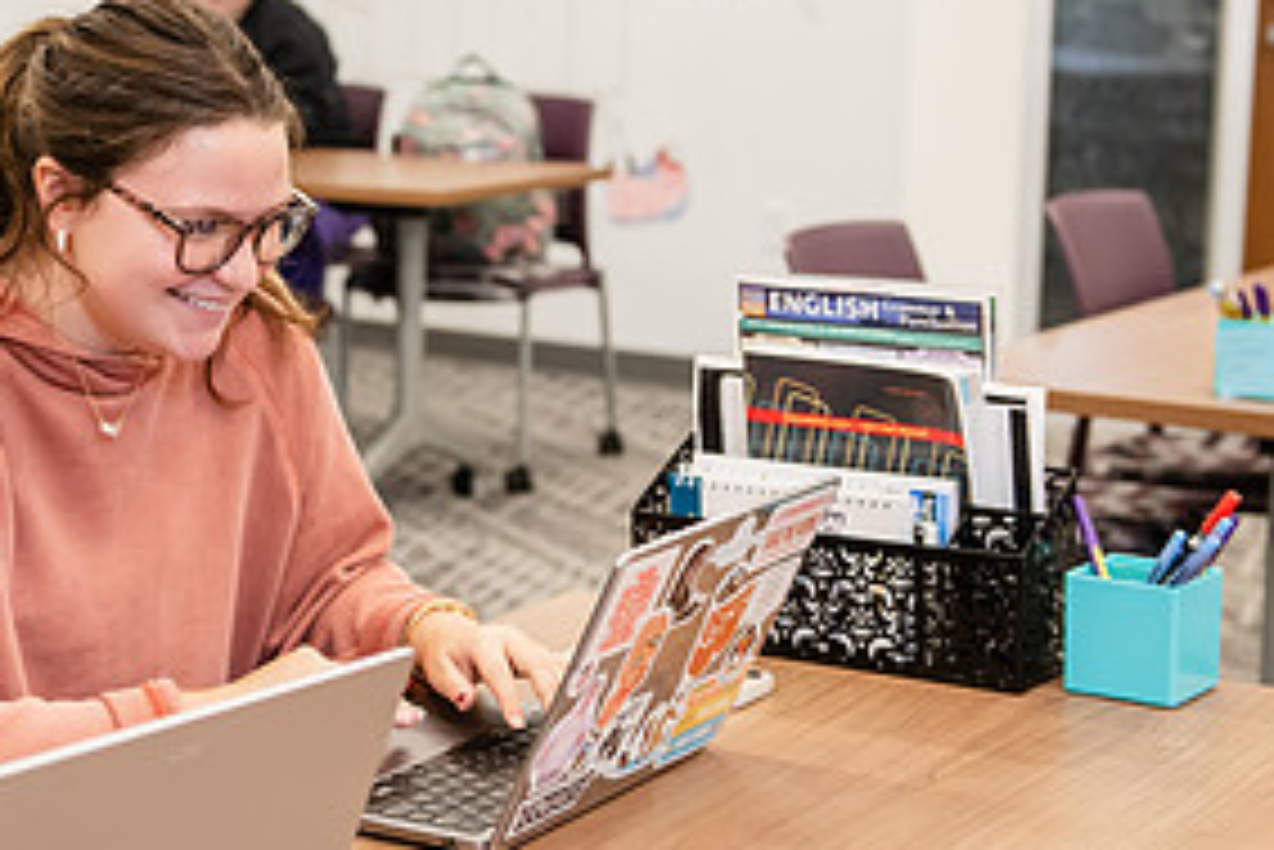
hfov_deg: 23.2
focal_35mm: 86
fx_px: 3045
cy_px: 376
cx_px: 194
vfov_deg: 15.9
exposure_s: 1/200
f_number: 3.2
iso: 1000
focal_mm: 42
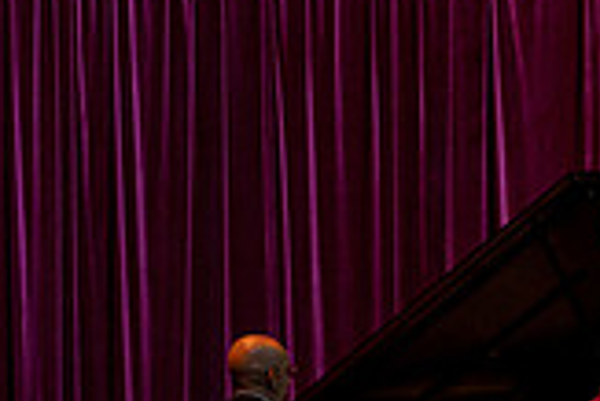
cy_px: 421
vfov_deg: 4.3
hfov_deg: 6.3
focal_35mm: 320
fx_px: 5338
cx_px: 979
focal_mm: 90
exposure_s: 1/320
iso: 2500
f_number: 5.6
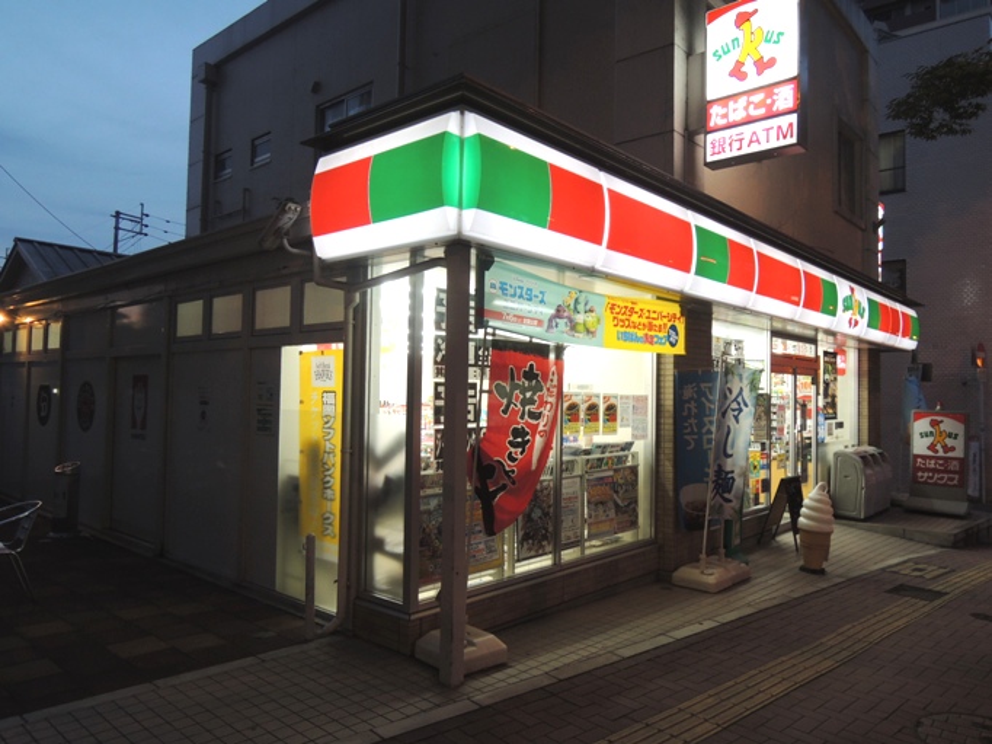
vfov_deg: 56.8
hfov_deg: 71.6
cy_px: 372
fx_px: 688
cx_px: 496
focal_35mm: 24
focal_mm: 4.3
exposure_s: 1/30
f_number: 2.8
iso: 180
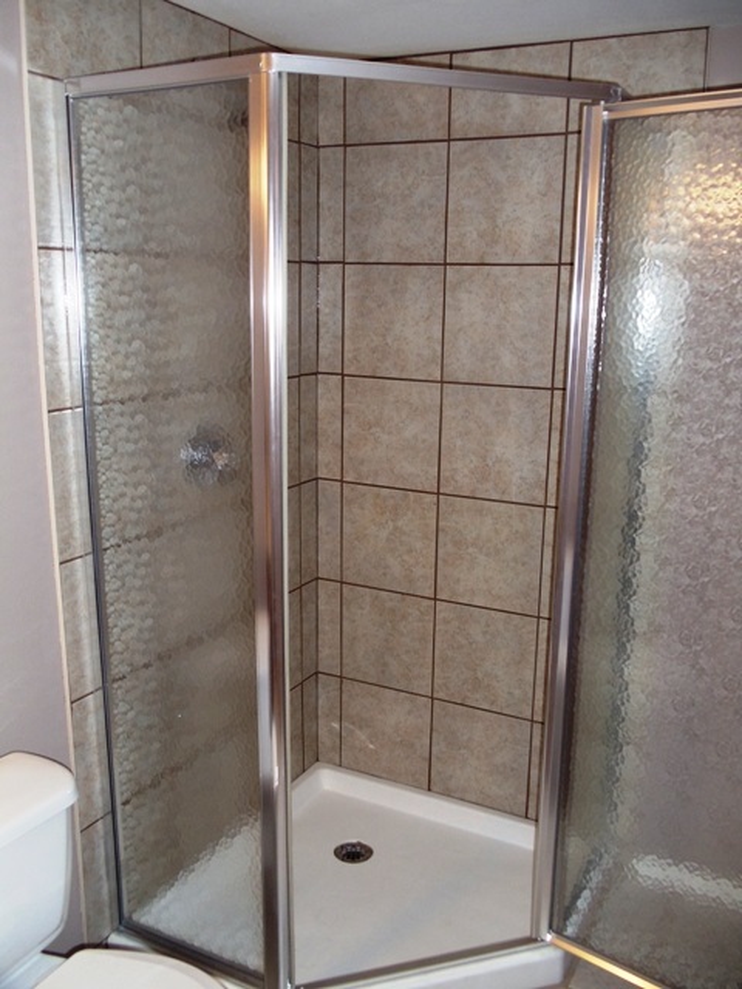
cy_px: 494
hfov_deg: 32.9
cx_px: 371
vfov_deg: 42.9
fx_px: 1258
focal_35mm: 44
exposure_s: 1/30
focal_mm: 6
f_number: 3.5
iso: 100
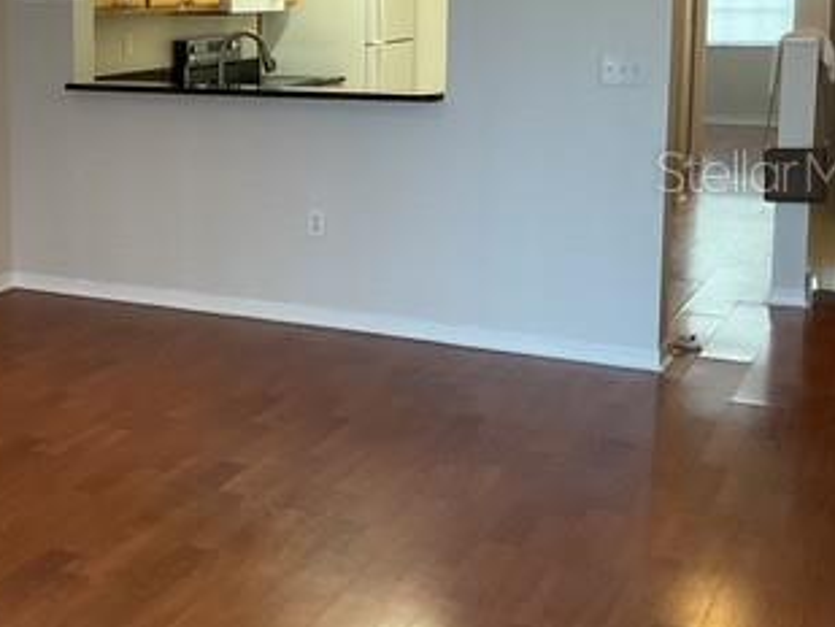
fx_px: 1448
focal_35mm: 60
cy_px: 170
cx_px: 46
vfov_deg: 24.2
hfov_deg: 30.4
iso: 160
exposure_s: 1/60
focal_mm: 3
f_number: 1.8
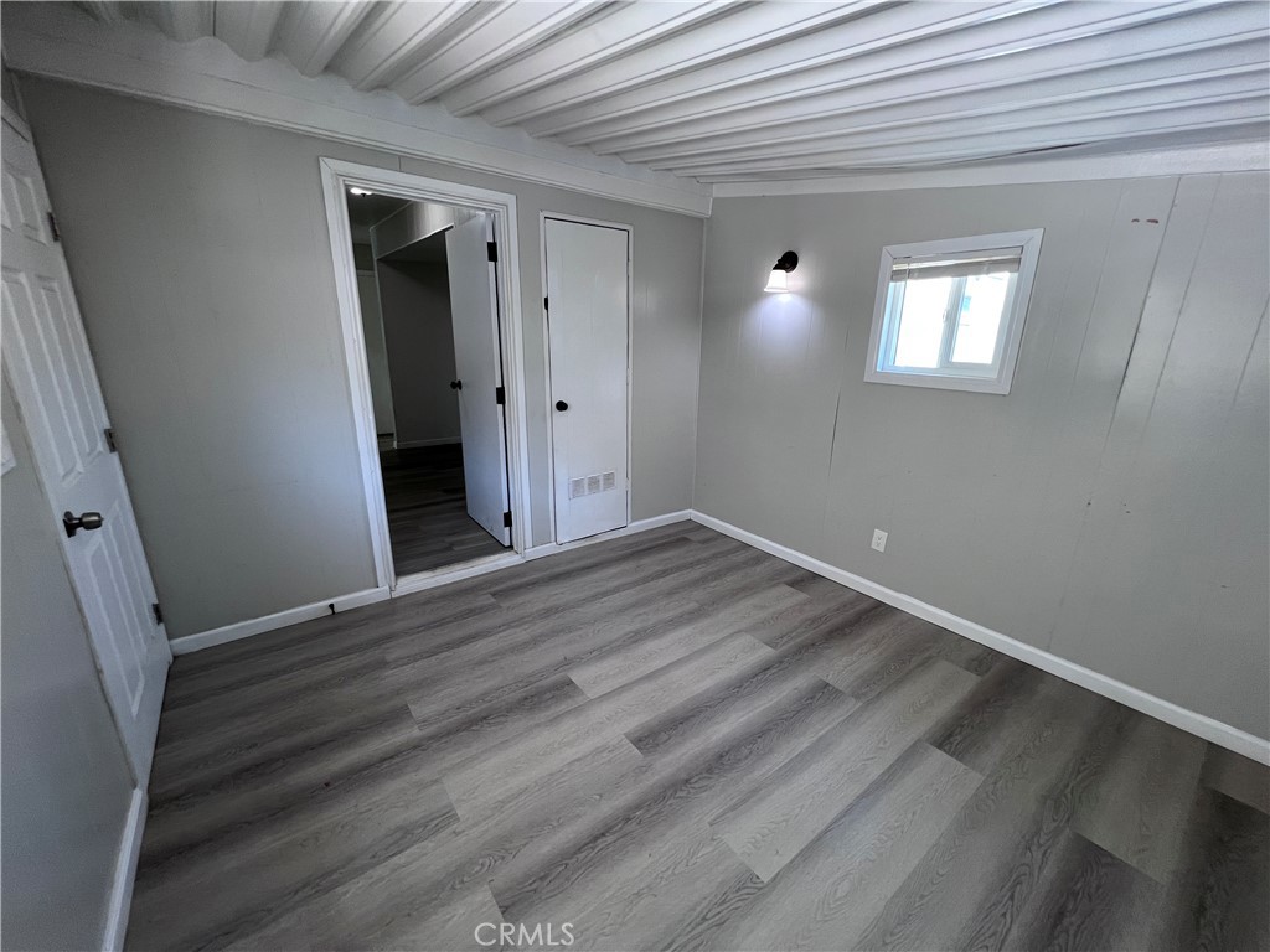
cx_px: 635
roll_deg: -0.1
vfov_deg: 89.9
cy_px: 476
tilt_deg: -15.1
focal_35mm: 13
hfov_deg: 106.2
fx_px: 477
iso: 200
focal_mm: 1.57
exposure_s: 1/120
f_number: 1.8
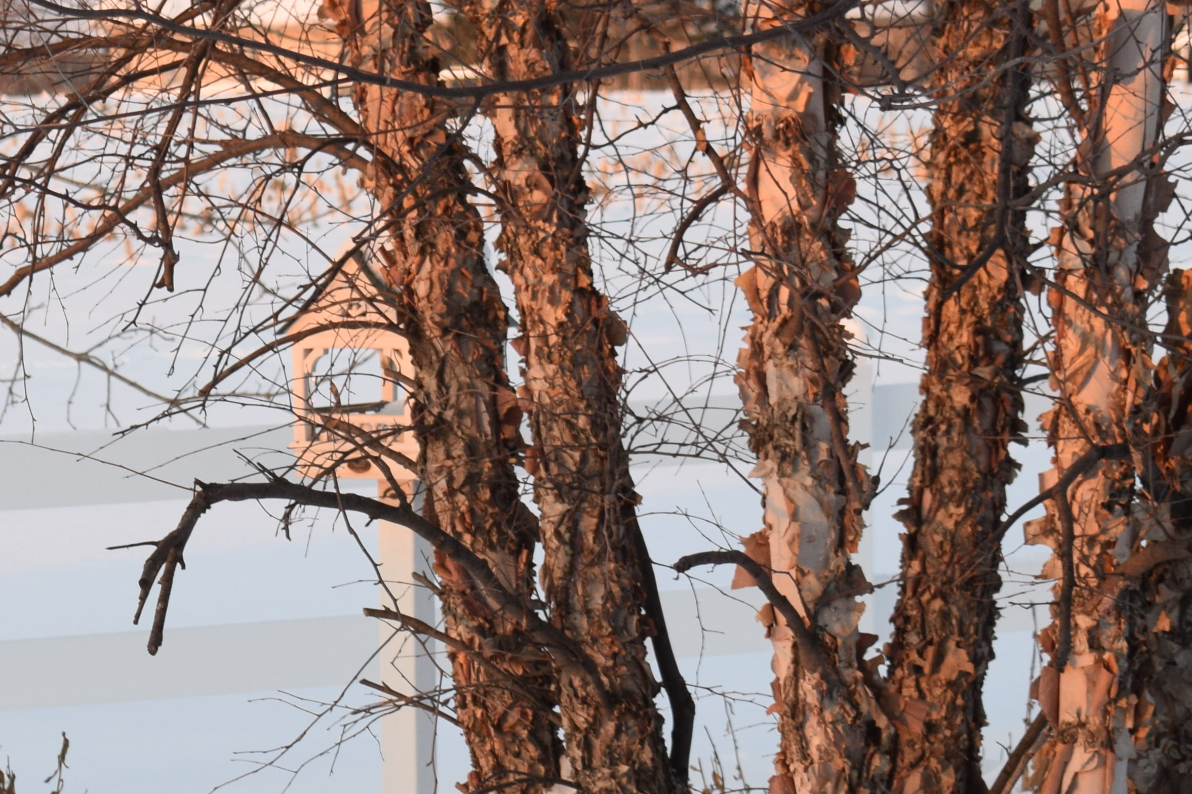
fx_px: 6961
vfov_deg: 6.5
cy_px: 203
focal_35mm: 210
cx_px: 48
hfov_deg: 9.7
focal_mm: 55
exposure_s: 1/100
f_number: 5.6
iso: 400
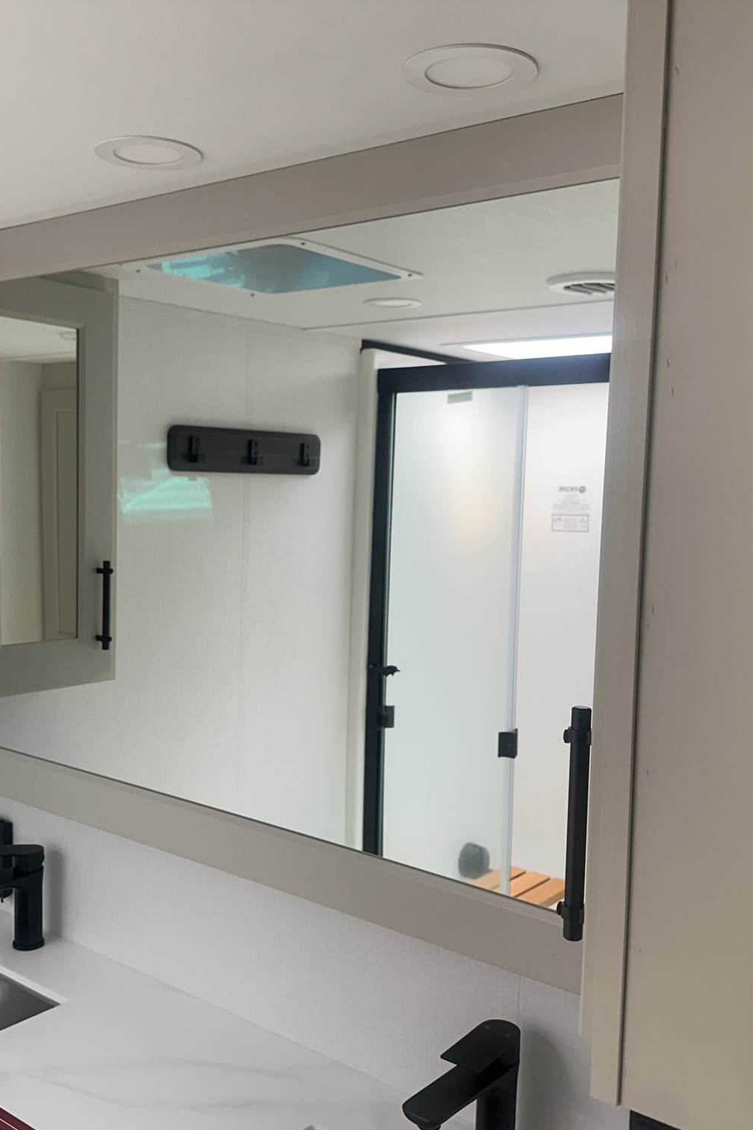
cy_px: 576
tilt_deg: -5.5
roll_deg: -0.8
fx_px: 1067
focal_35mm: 34
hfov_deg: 38.8
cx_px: 340
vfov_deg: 55.8
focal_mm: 6.86
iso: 80
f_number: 1.78
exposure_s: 1/121
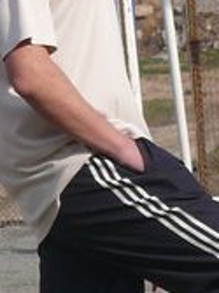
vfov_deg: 1.8
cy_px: 189
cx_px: 138
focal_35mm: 1096
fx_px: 9257
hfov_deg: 1.4
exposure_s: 1/400
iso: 100
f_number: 5.6
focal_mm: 38.8
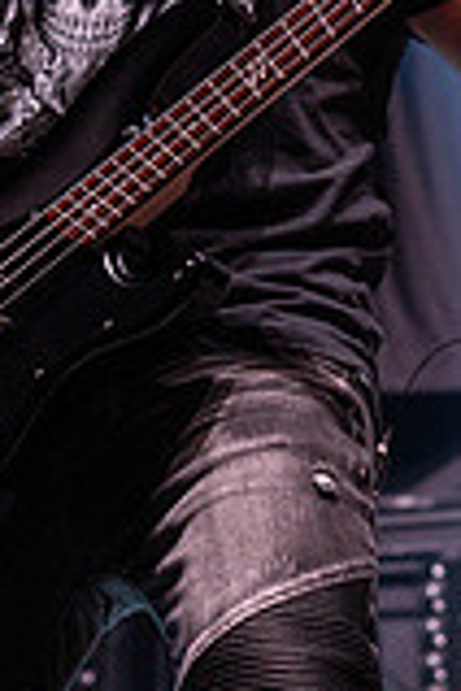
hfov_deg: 8.4
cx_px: 252
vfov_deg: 12.5
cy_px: 169
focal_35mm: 164
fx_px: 3150
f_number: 4
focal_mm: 58
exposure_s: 1/200
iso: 1600
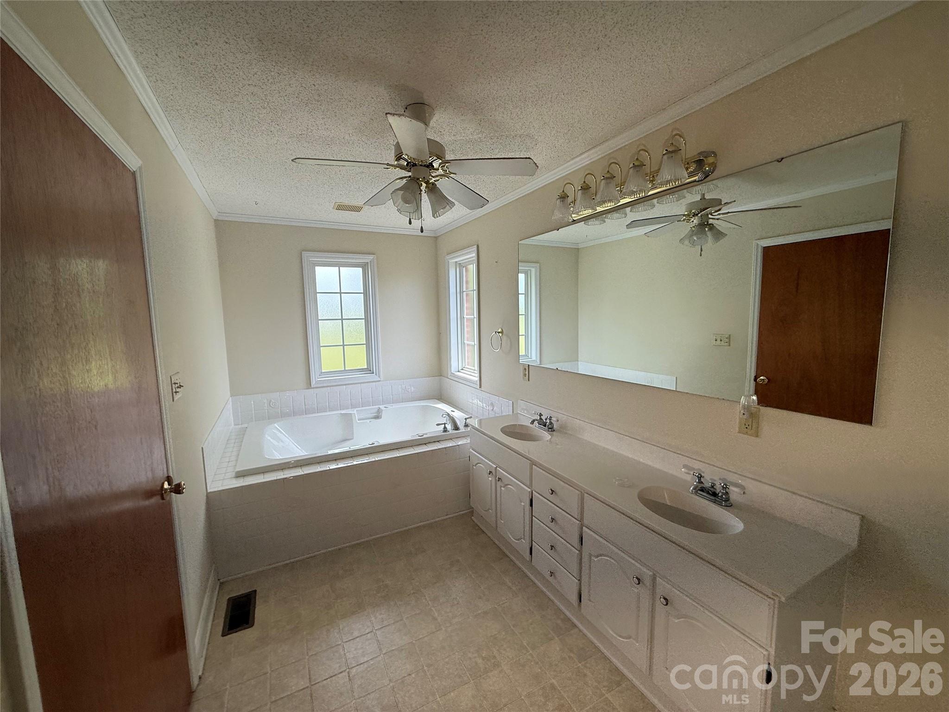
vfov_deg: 85.7
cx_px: 474
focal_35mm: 14
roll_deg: +1.3
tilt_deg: -7.0
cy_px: 356
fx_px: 384
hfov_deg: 102.1
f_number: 2.2
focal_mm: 2.22
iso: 64
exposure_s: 1/281
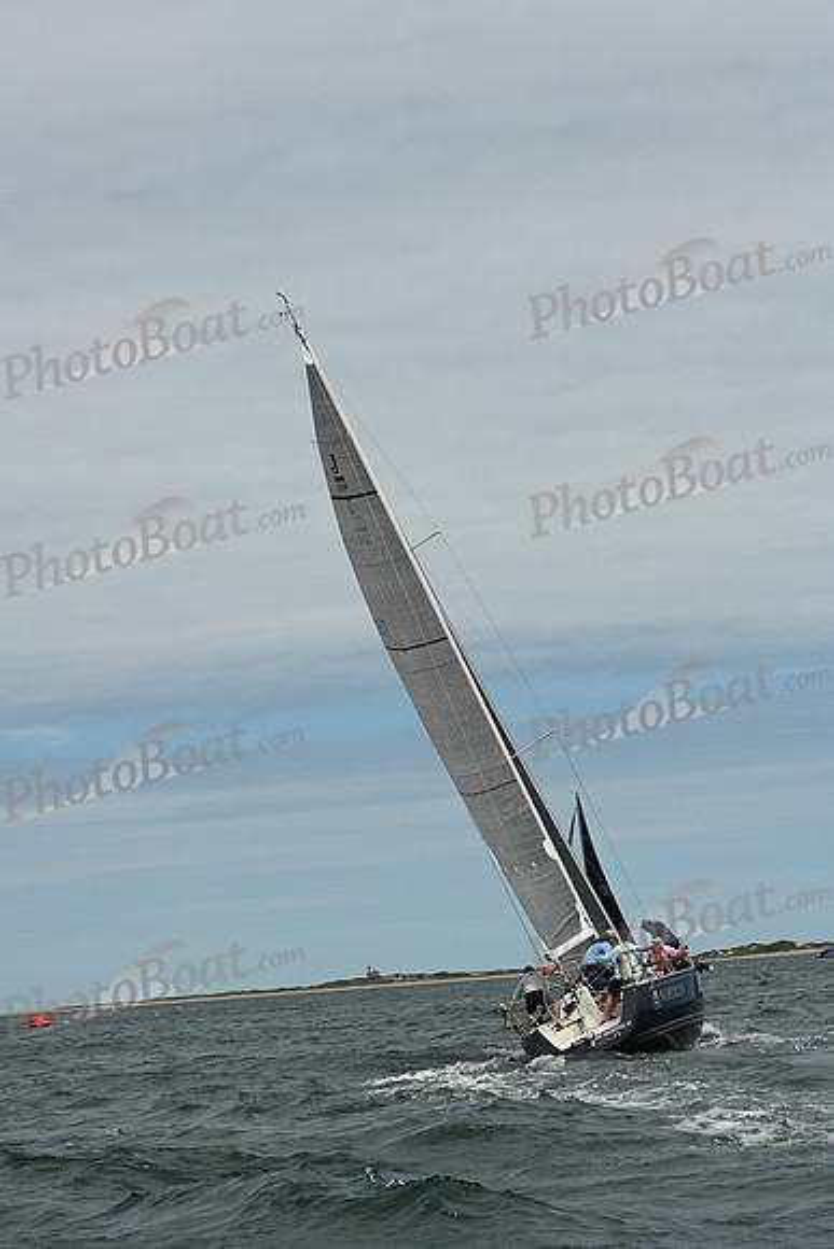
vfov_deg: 24.8
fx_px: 2848
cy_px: 624
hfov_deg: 16.7
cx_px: 417
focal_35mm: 82
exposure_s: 1/1000
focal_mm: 82
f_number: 11
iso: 320
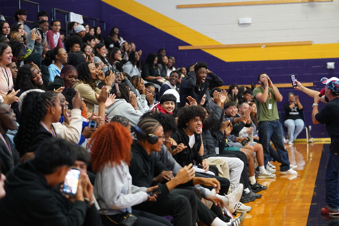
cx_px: 170
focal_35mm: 95
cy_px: 113
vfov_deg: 14.4
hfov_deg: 21.5
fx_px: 895
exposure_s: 1/160
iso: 2500
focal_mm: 95
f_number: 2.8
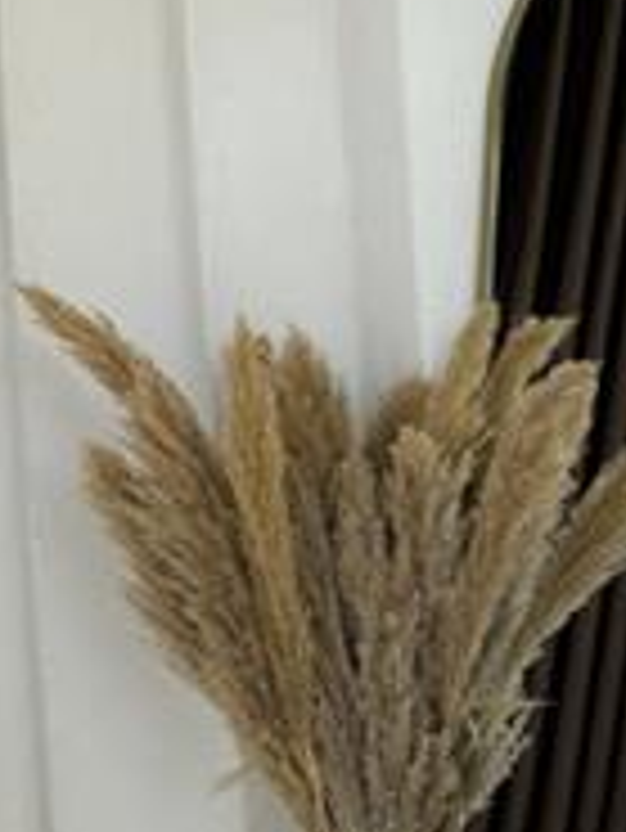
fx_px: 1662
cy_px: 191
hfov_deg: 19.1
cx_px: -270
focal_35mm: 69
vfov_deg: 27.7
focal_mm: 6.76
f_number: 1.78
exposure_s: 1/393
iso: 80
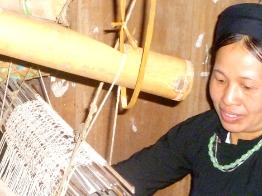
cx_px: 58
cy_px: 181
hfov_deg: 20.2
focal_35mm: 96
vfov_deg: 15.2
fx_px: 727
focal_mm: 7.9
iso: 400
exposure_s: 1/30
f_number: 3.8
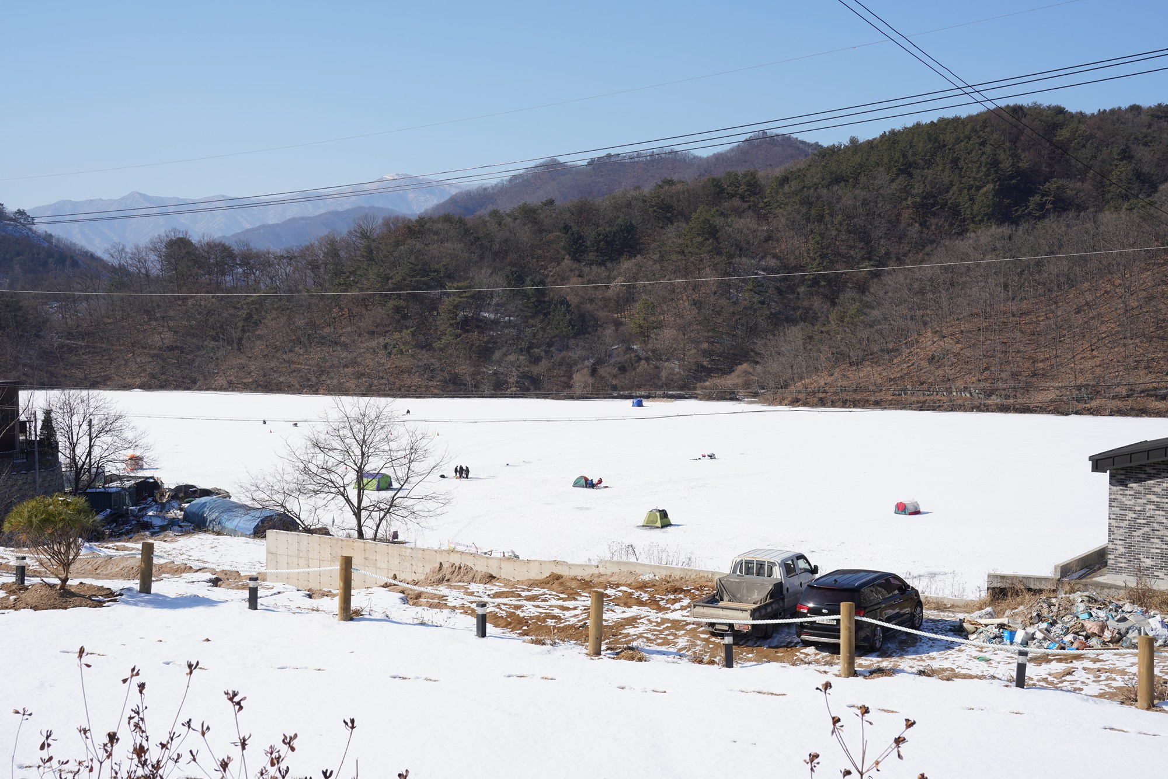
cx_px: 584
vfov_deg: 30.5
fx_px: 1428
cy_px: 390
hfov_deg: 44.5
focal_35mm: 44
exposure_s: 1/100
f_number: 14
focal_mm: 44
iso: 100
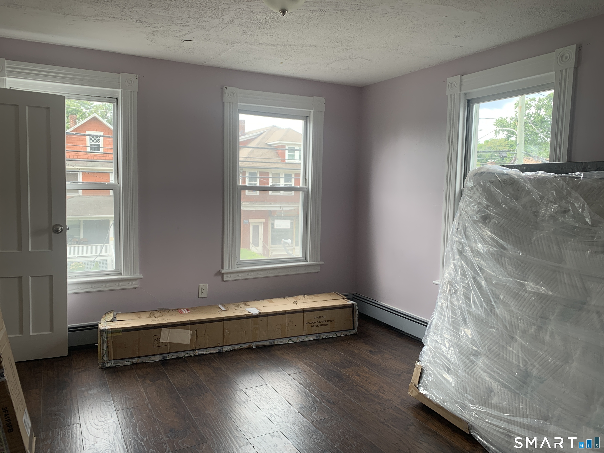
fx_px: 454
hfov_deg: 67.3
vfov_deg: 53.1
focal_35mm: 26
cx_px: 302
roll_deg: -1.1
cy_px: 226
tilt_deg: -5.9
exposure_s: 1/122
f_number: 1.8
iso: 32
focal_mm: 4.25
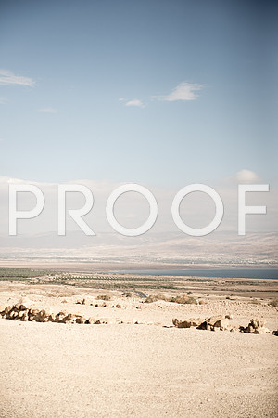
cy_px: 209
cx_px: 139
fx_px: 811
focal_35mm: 70
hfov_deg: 19.5
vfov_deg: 28.8
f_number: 2.8
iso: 200
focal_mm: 70
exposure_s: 1/4000
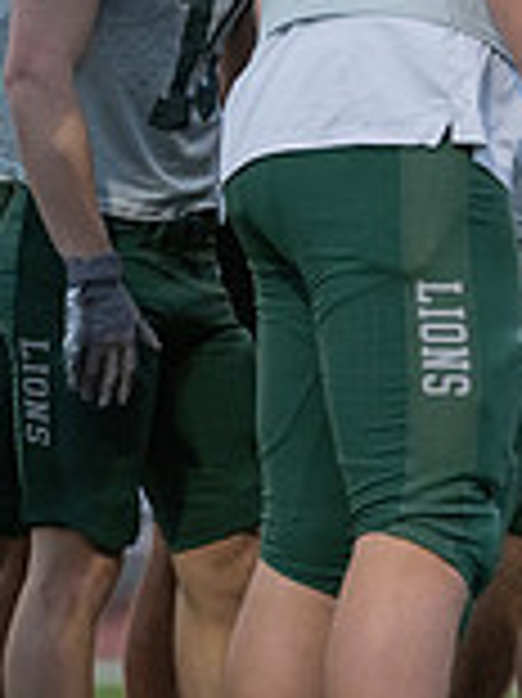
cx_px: 738
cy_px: -7
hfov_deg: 1.8
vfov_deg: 2.4
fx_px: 16631
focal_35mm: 826
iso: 1250
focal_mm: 200
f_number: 2.8
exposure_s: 1/1250
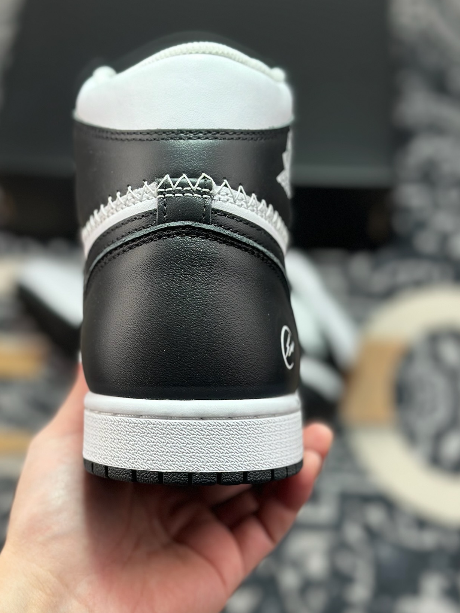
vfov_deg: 32.2
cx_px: 194
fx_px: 1063
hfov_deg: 24.4
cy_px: 291
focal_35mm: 60
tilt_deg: -56.4
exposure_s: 1/489
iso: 80
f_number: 1.78
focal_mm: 6.86
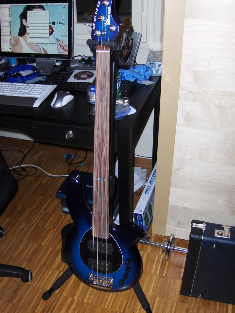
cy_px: 156
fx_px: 317
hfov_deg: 40.7
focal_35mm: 35
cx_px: 118
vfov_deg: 52.6
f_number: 2.8
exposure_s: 1/60
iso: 100
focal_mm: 7.5
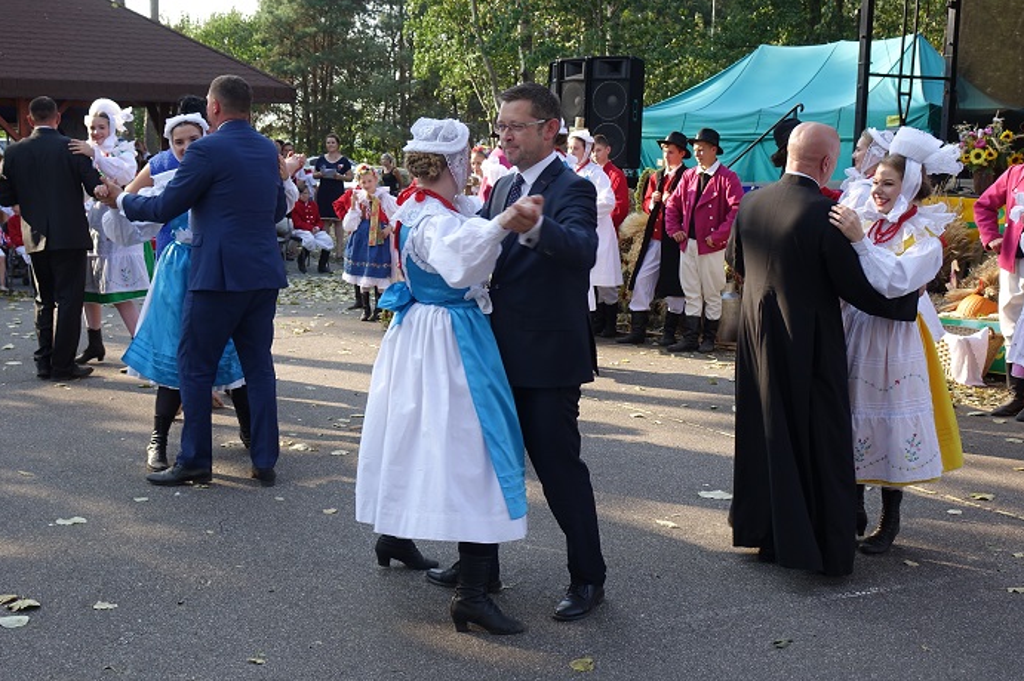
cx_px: 485
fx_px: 1251
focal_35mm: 44
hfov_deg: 44.5
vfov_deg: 30.5
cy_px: 347
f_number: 3.5
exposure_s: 1/200
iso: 125
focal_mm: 13.94
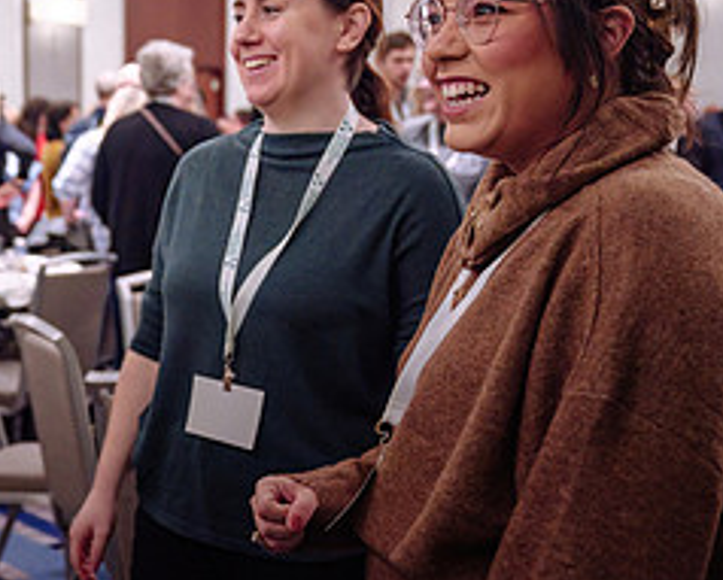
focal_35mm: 64
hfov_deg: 27.1
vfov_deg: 23.9
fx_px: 1371
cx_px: -70
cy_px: 348
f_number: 2.8
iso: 1600
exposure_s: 1/100
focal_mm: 28
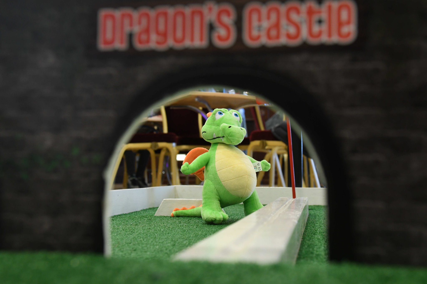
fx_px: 569
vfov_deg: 28.1
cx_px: 214
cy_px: 142
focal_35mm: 48
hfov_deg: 41.1
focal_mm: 32
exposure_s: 1/50
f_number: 4
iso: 1600
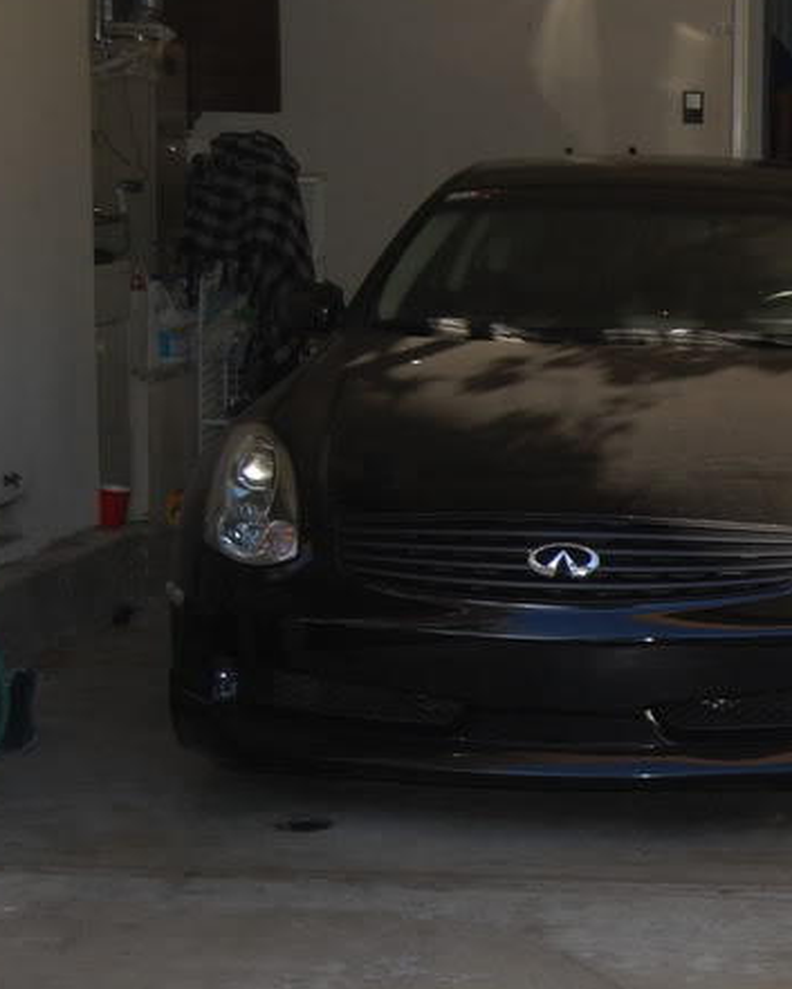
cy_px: 660
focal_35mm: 98
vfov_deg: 19.5
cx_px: 1081
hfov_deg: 14.9
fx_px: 2870
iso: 280
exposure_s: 1/500
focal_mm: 30
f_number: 5.6
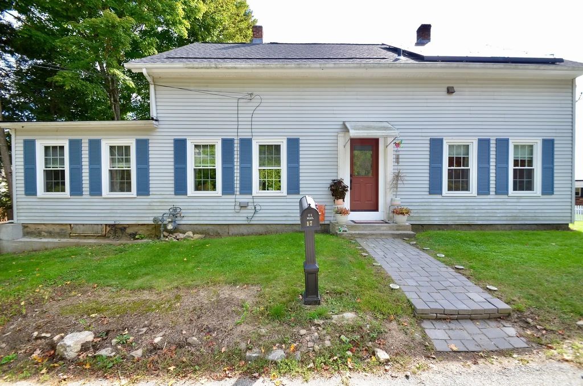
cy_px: 193
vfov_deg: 77.1
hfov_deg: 100.5
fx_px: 242
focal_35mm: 15
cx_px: 292
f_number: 6.3
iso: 200
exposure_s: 1/160
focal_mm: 10
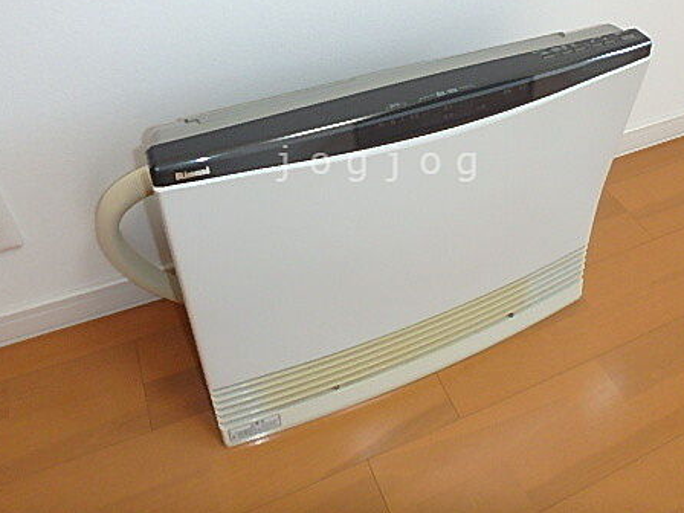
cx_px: 380
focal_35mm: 30
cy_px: 163
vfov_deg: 45.9
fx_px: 593
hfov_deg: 59.8
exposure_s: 1/30
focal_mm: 3.7
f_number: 3.5
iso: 250
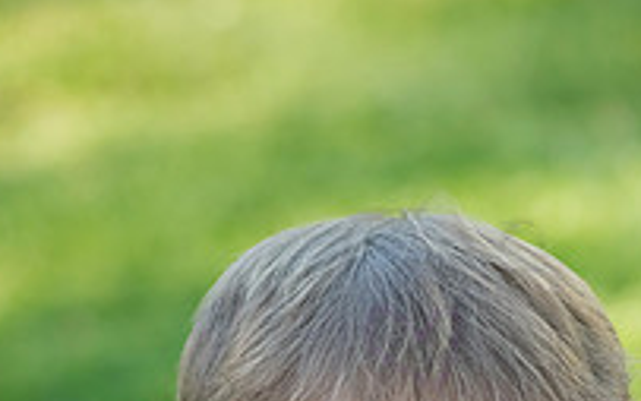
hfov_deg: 9.3
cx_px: 426
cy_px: 628
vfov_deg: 5.7
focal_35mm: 226
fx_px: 3949
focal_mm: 100
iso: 800
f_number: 4.5
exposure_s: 1/320
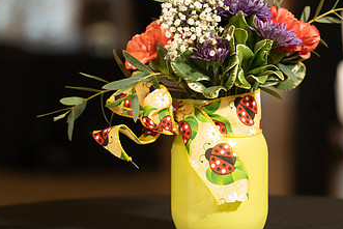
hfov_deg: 12.2
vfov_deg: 8.2
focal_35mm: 168
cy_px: 107
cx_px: 289
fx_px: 1601
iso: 3200
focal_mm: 96
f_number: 4
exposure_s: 1/160
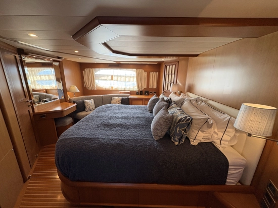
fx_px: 112
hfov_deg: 102.0
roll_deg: -0.1
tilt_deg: -14.6
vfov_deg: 85.7
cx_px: 139
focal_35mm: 14
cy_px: 104
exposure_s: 1/70
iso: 200
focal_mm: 2.22
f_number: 2.2
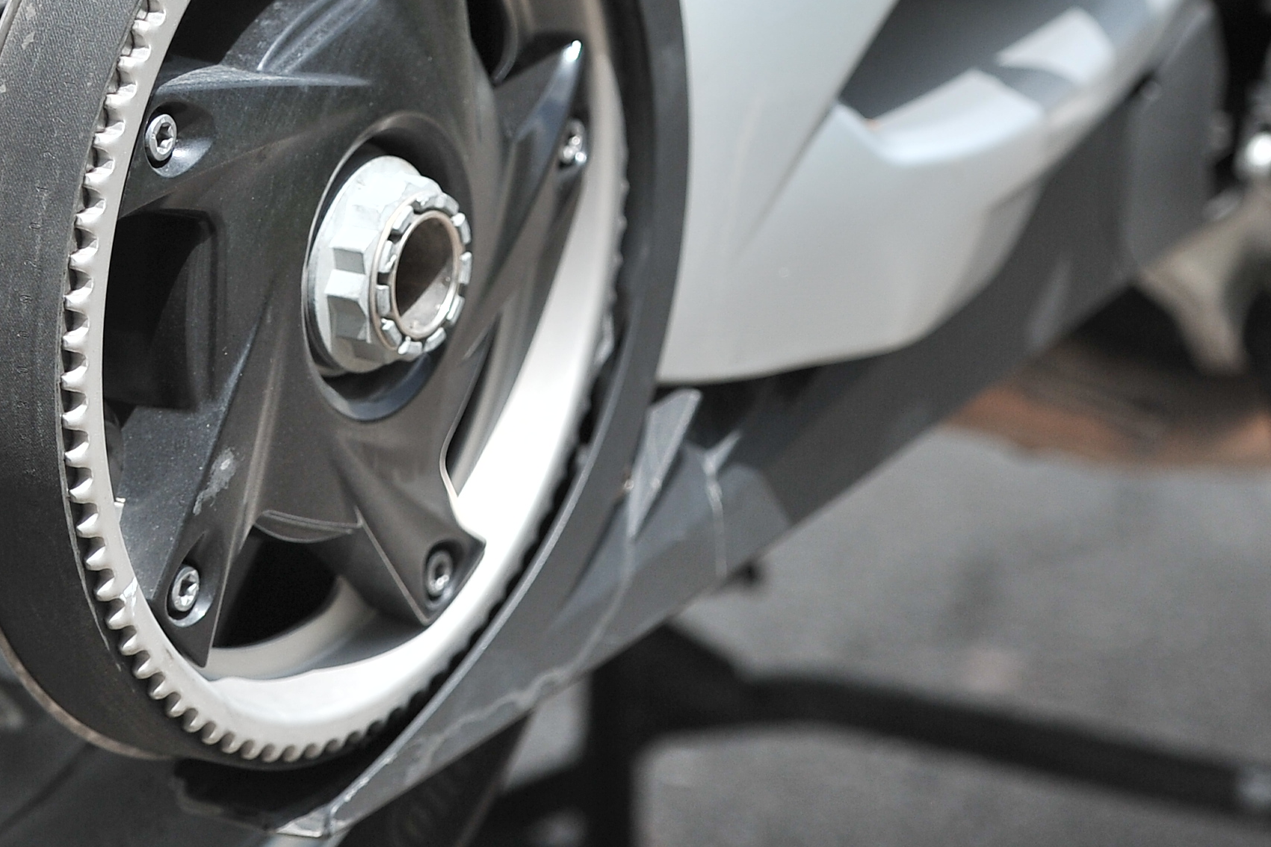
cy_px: 80
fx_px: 10238
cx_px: 346
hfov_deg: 7.1
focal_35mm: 290
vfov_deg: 4.7
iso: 500
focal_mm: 116
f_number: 3.2
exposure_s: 1/6400
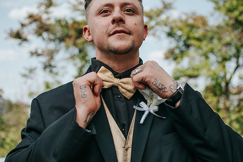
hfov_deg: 37.8
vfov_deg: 25.8
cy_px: 81
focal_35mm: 52
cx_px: 122
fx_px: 354
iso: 100
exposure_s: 1/2000
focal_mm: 35
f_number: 2.8
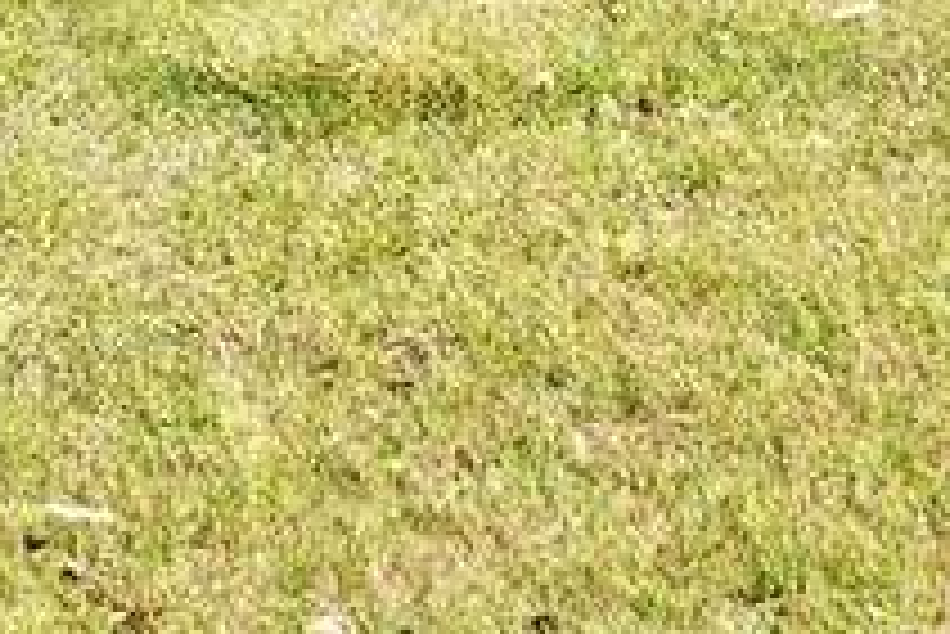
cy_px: -1180
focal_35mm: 206
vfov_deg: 6.2
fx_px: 5440
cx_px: 306
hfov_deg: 10.0
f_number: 8
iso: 80
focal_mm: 34
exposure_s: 1/125
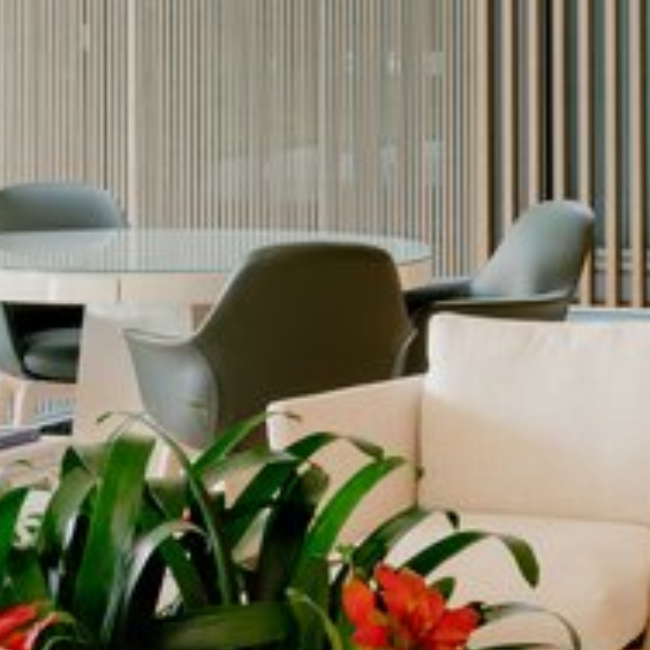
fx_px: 3845
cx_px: 501
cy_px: 43
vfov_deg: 9.6
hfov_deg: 9.6
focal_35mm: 181
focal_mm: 45
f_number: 9
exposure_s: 1/8
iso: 200
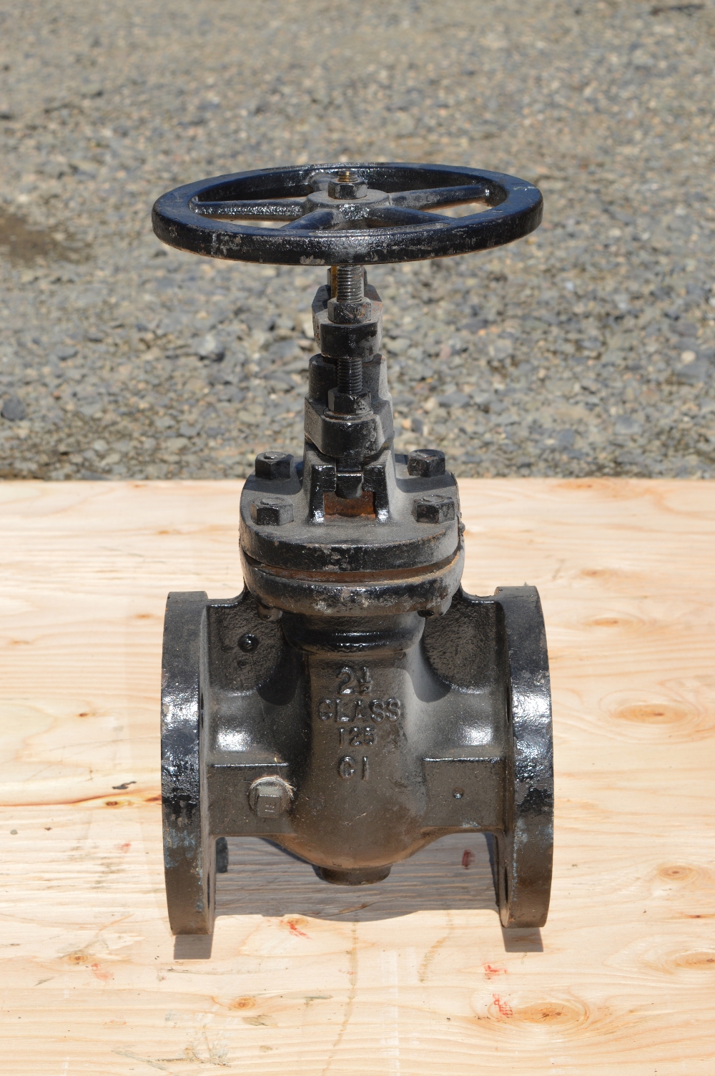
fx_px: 2462
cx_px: 358
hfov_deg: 16.5
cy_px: 538
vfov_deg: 24.6
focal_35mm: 82
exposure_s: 1/200
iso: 100
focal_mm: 55
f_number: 13
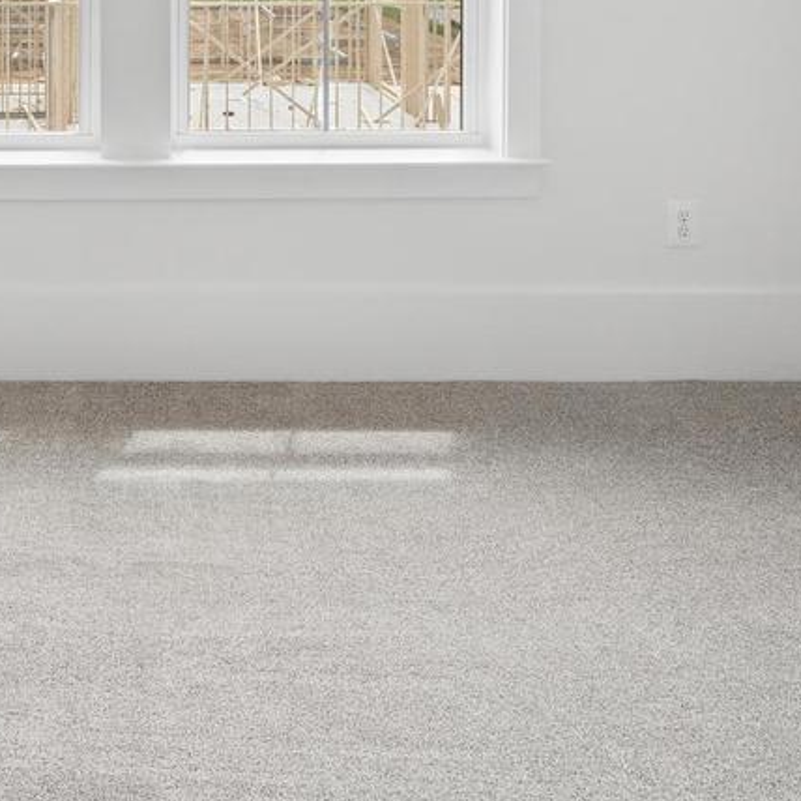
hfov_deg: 40.1
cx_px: 153
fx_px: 1047
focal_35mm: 40
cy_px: -67
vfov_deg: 36.0
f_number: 7.1
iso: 320
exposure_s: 1/400
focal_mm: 14
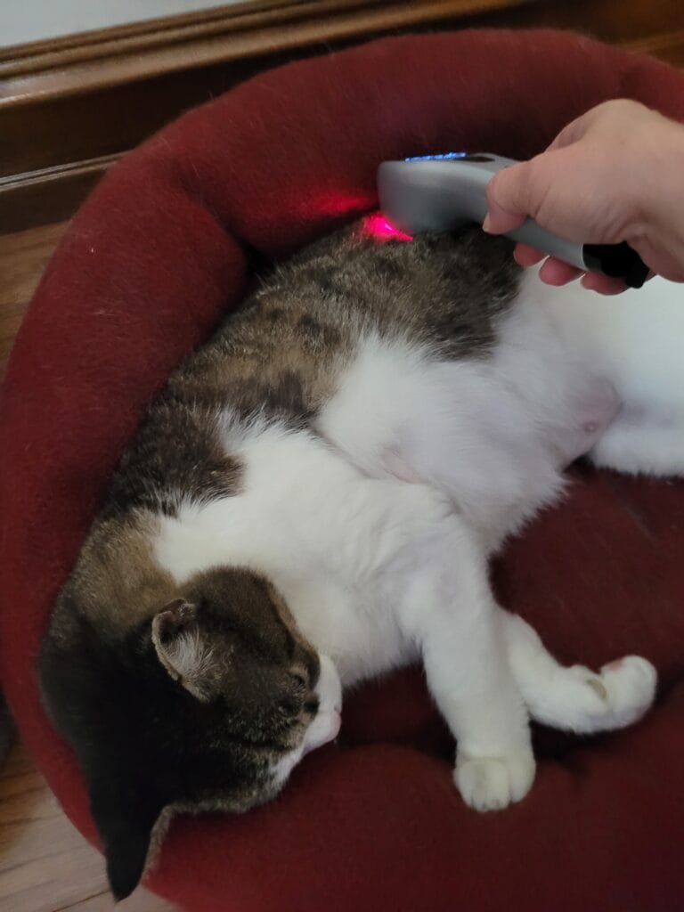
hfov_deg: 53.1
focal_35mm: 26
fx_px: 685
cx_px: 342
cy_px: 456
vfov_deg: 67.3
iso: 800
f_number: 1.8
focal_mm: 5.4
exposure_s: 1/24
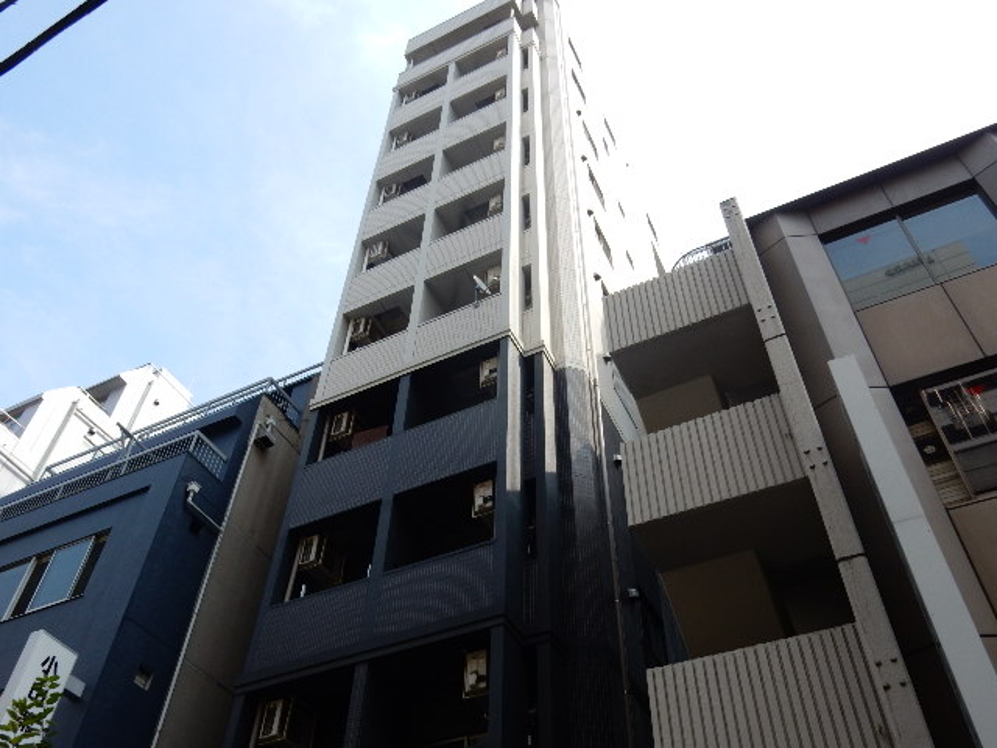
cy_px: 374
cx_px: 498
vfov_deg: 46.8
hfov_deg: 60.0
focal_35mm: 30
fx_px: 864
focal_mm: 5.4
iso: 125
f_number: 4
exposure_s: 1/500
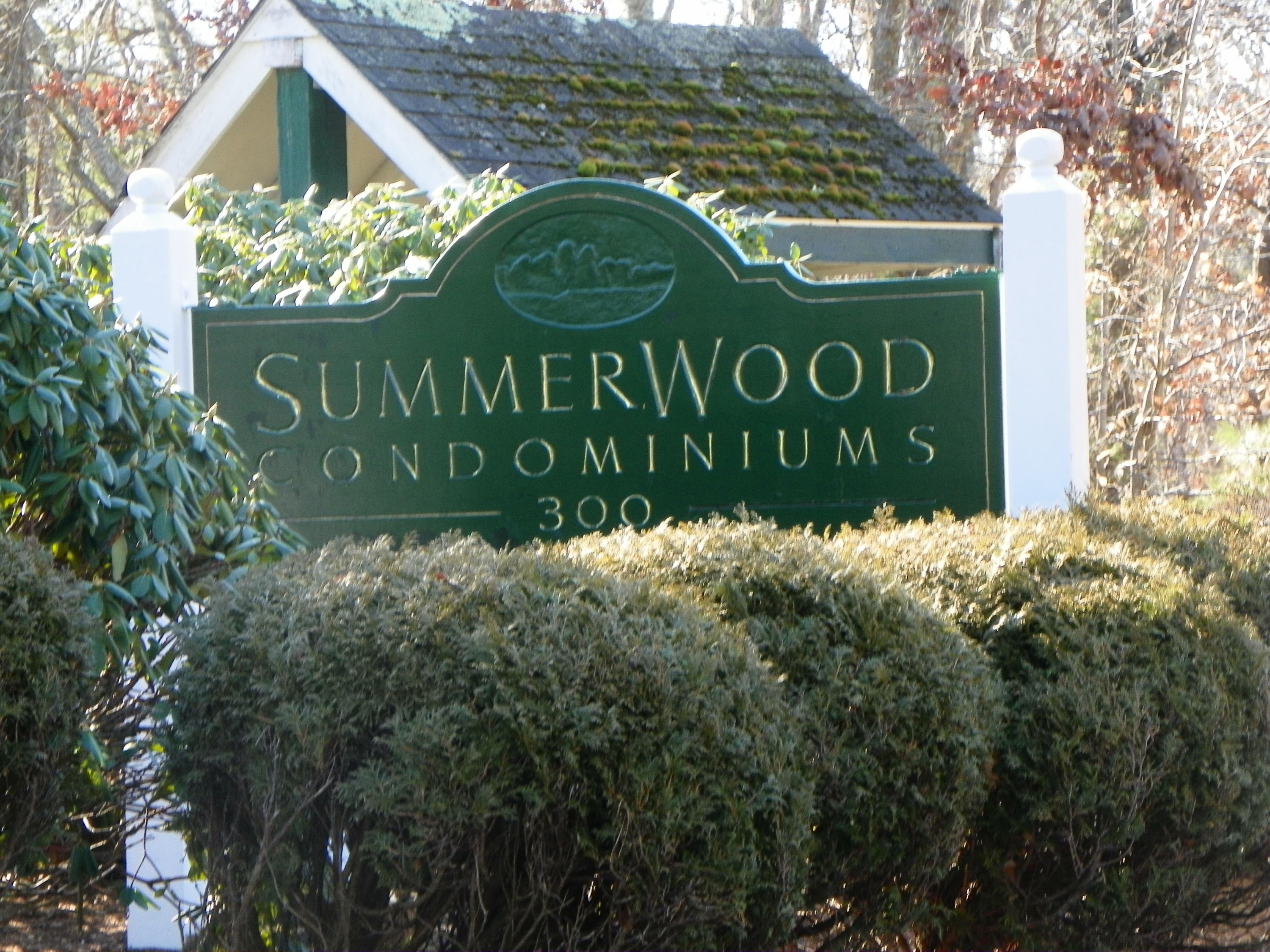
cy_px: 476
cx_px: 635
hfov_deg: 13.3
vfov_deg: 10.0
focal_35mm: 148
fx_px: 5430
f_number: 4.5
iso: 80
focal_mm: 26.4
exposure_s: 1/80
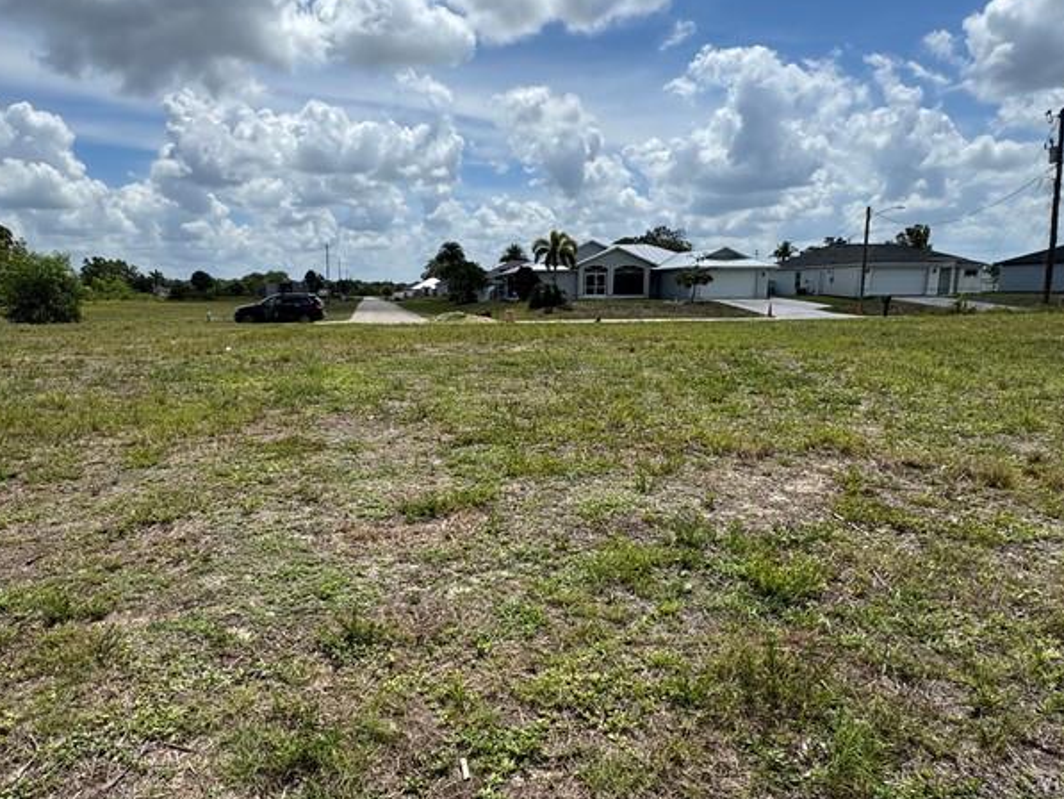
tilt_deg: -11.4
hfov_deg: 71.0
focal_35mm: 24
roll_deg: -0.3
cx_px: 435
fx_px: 738
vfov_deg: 56.7
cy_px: 435
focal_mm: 2.22
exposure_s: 1/3247
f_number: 2.2
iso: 50
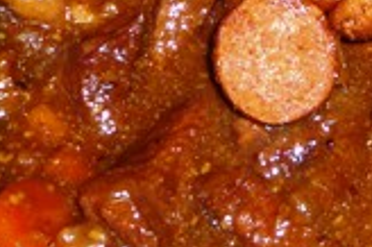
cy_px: -93
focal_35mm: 183
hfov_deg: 10.5
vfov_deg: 7.4
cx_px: 710
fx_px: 1889
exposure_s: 1/30
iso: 100
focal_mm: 7.6
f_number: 4.1
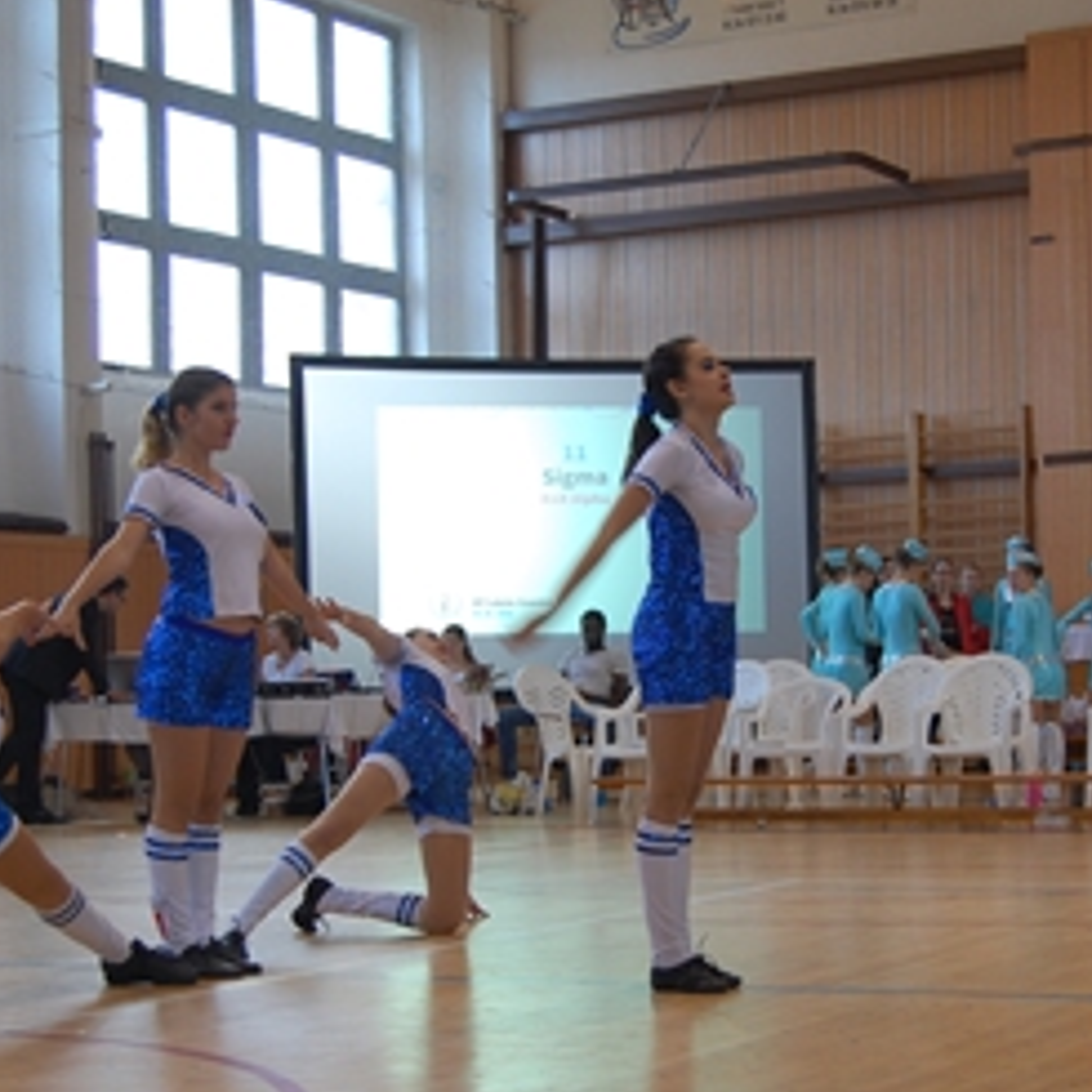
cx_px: 677
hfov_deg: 22.1
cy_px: 664
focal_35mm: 78
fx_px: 2784
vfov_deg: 22.2
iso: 400
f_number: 4.5
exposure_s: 1/80
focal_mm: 30
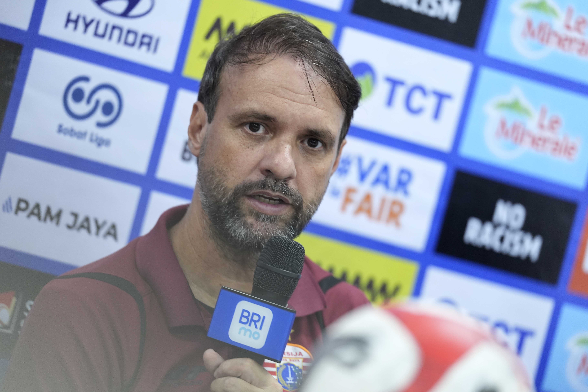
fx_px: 5096
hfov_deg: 6.6
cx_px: 301
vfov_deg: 4.4
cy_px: 200
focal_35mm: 312
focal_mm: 300
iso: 2500
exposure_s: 1/200
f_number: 2.8
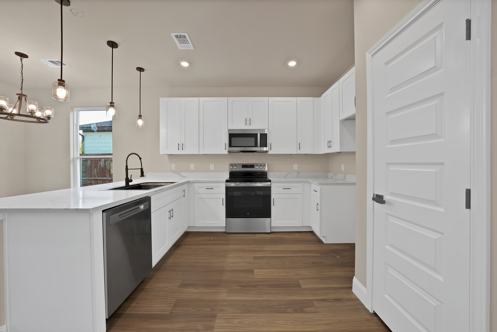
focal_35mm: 12
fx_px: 166
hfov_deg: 112.6
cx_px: 248
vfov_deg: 90.1
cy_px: 166
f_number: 9
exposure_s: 1/6
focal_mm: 12
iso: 640
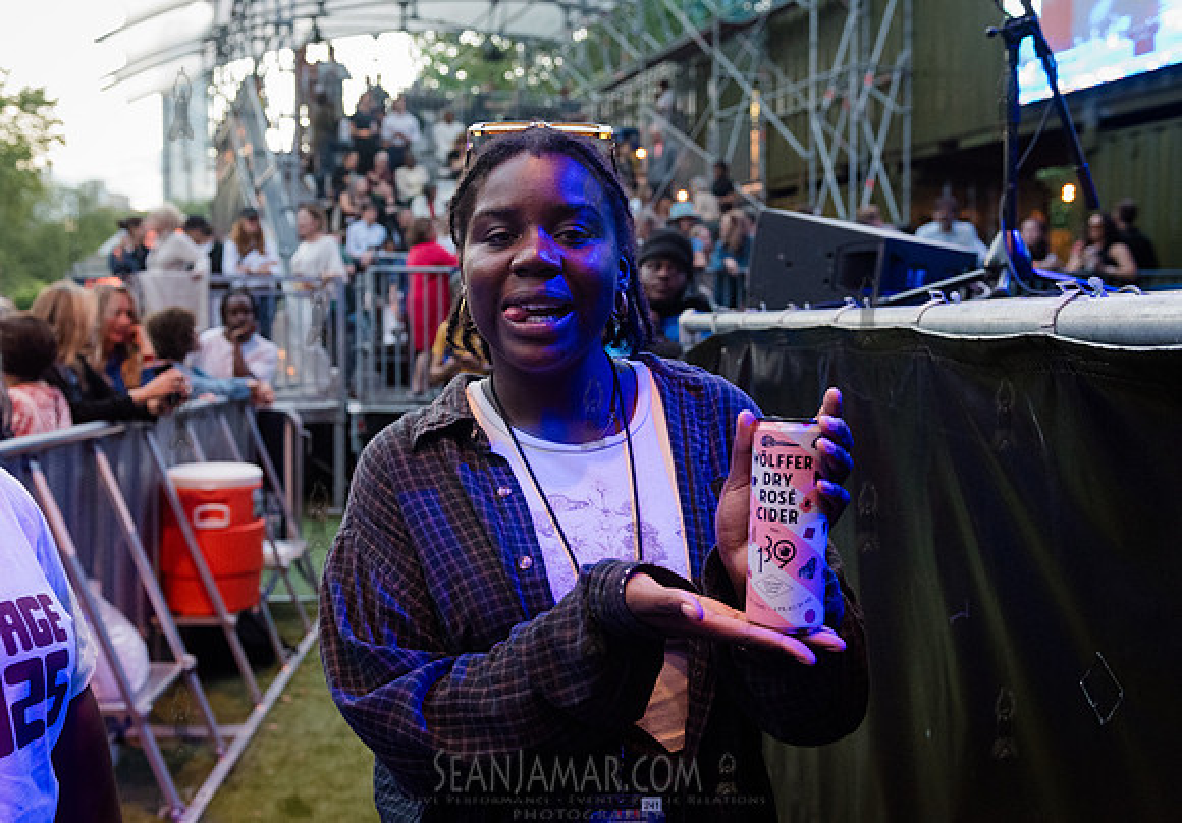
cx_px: 558
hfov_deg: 57.1
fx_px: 1086
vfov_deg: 41.5
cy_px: 388
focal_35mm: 33
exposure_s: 1/250
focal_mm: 29
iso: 5000
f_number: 3.2
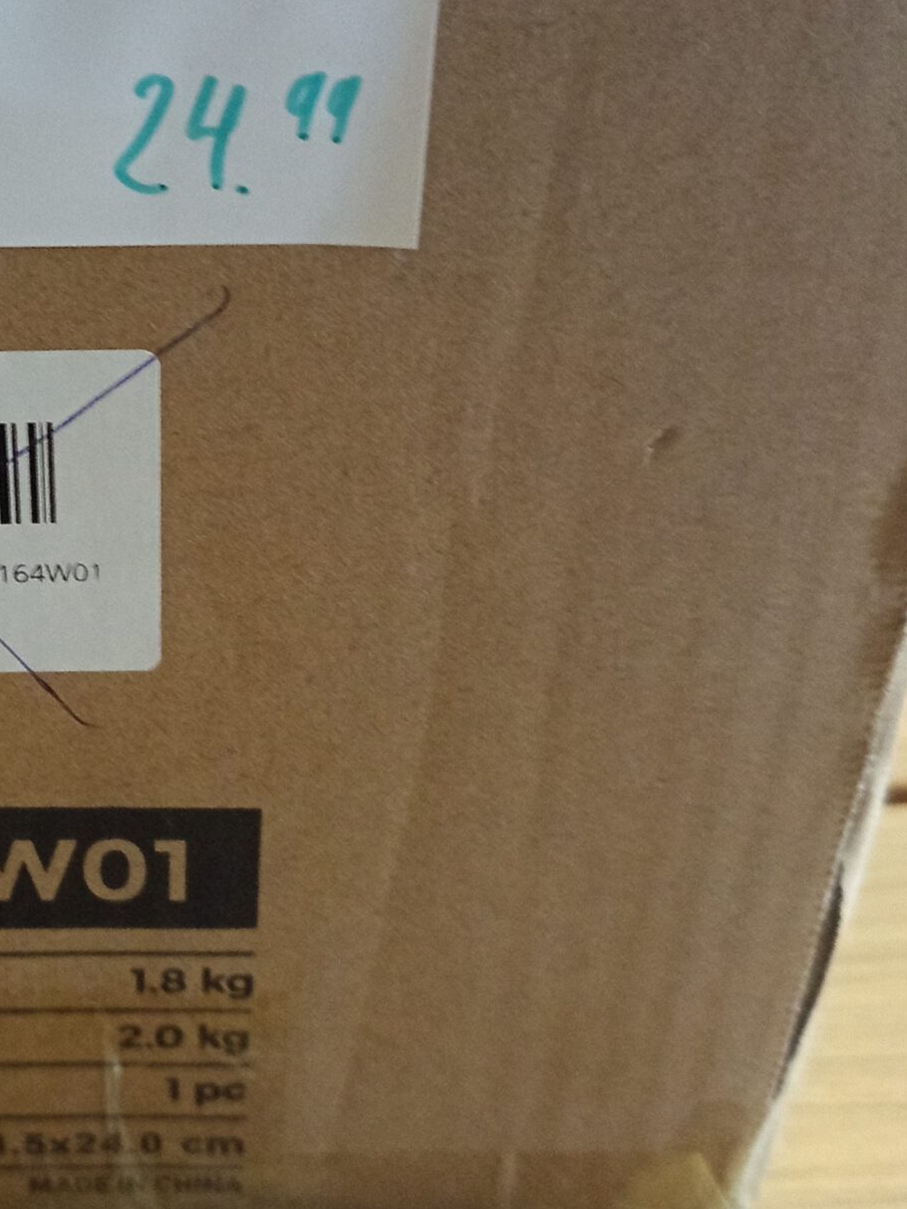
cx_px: 69
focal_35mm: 51
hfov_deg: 27.4
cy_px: 525
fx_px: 1781
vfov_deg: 37.4
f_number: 1.7
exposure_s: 1/20
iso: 2677
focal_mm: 5.24
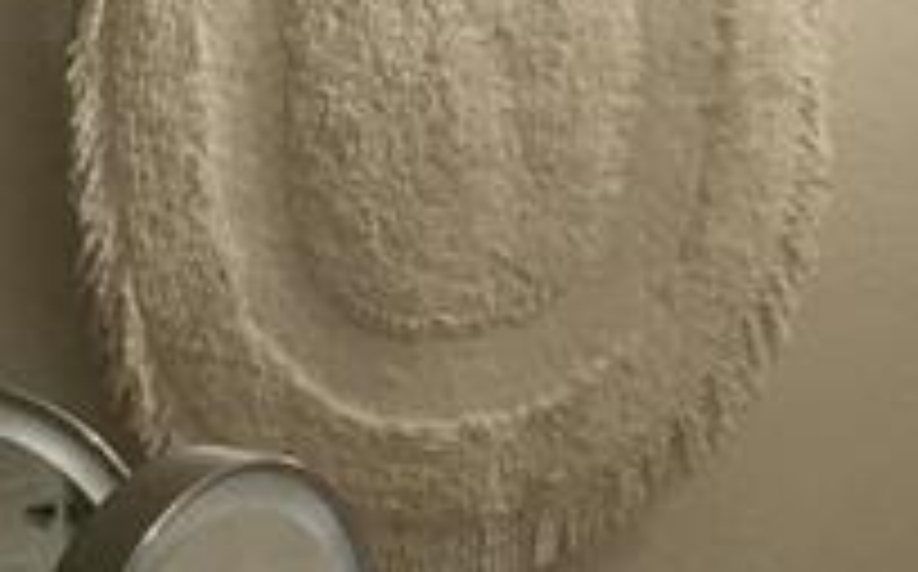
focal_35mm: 226
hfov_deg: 9.3
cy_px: 194
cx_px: 630
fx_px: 5648
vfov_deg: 5.8
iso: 25
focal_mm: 4.15
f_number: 2.2
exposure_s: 1/30
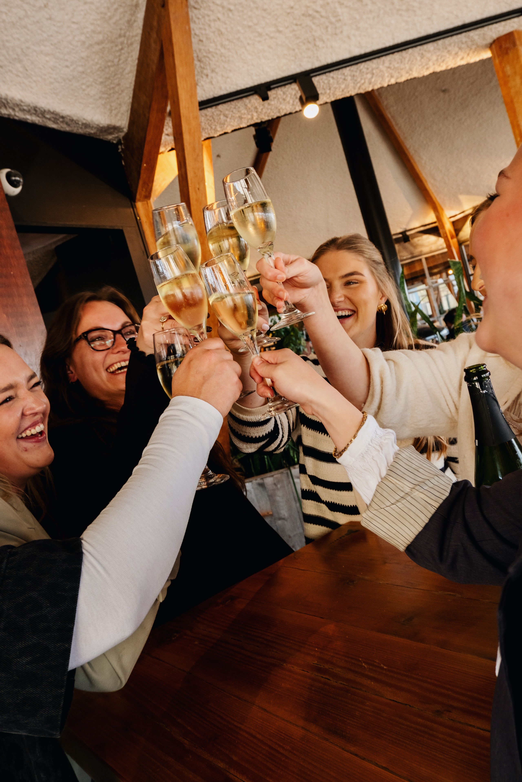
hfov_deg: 45.0
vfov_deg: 63.7
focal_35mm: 29
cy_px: 391
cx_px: 261
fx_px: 631
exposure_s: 1/60
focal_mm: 19.2
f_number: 6.4
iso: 500
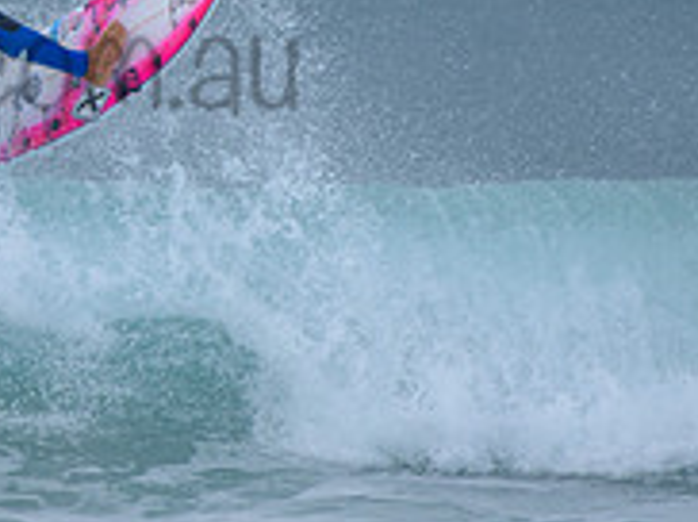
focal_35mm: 1536
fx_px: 30931
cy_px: 21
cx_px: -107
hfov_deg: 1.3
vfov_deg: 1.0
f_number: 5.6
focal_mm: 500
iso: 180
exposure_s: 1/800
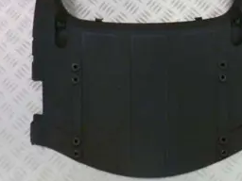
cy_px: 29
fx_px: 315
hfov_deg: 41.7
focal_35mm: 45
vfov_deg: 31.1
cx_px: 154
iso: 400
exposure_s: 1/25
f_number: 2.5
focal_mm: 4.3
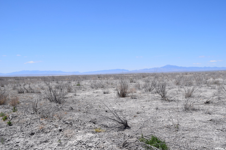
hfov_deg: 49.5
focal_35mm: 39
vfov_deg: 34.2
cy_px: 75
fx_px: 245
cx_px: 113
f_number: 10
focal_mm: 26
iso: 200
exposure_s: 1/400
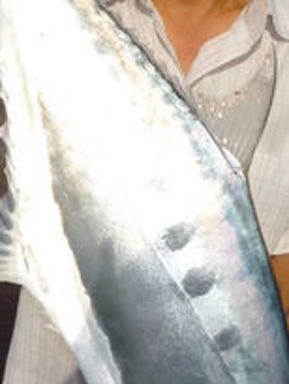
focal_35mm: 73
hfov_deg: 20.2
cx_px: 119
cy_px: 139
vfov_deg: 26.6
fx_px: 812
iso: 100
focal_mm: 5.2
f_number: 5.6
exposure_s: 1/800
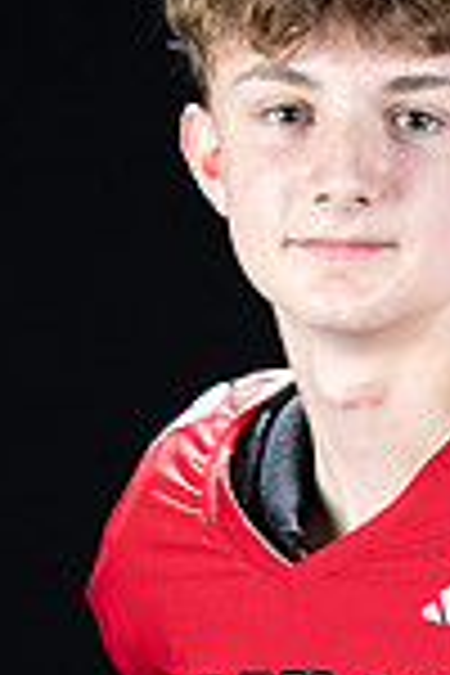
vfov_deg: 11.7
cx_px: 410
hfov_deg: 7.9
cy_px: 702
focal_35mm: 174
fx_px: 3262
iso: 320
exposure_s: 1/160
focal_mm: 58
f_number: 9
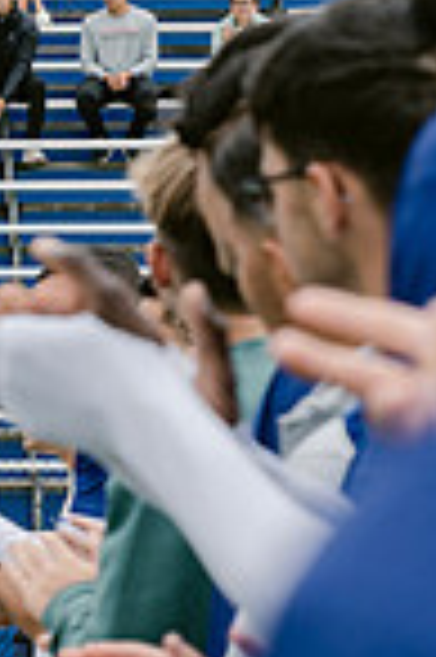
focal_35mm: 278
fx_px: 5062
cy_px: 569
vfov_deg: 7.4
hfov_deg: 4.7
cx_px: -859
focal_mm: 70
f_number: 5.6
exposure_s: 1/500
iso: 400
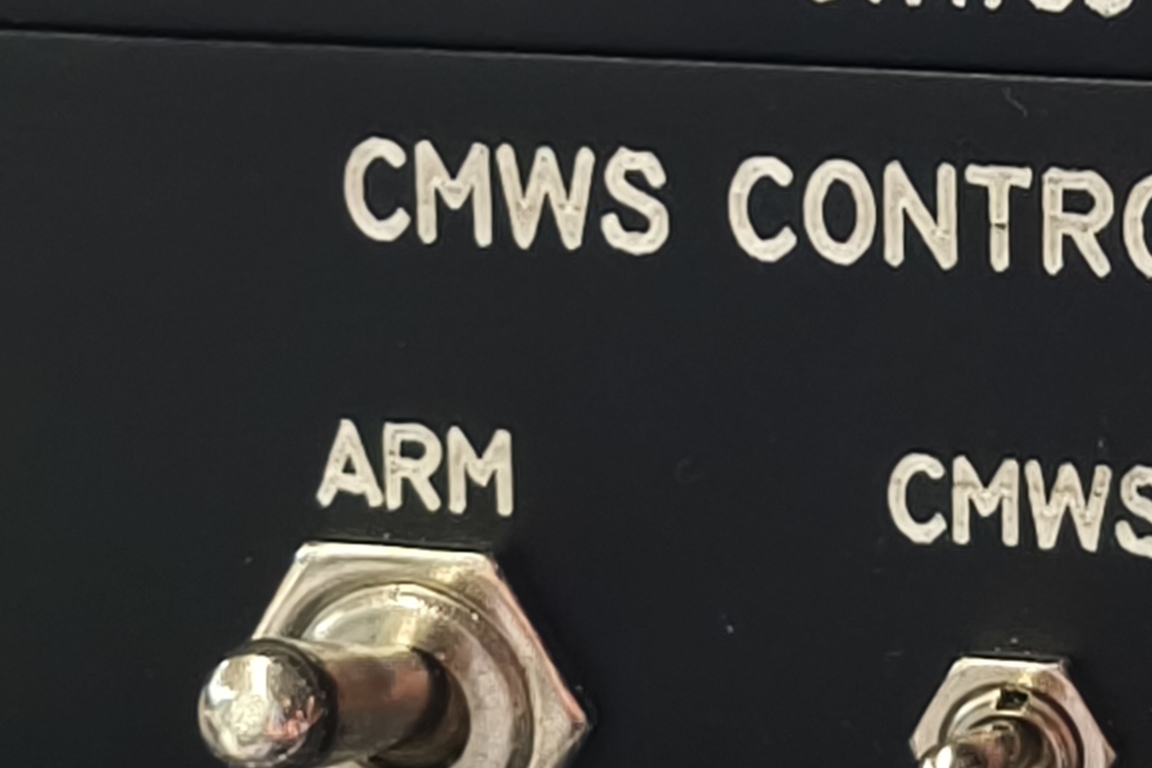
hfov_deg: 10.9
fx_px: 5856
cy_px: 210
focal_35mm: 183
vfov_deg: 7.5
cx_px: 1553
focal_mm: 5.35
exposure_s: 1/25
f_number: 1.7
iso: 2500
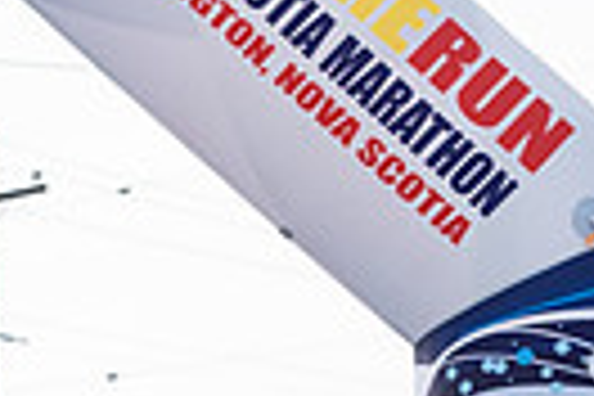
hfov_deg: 7.6
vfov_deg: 5.2
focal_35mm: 261
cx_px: -558
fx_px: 4306
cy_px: 730
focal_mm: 48
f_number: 4
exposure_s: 1/2500
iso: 800
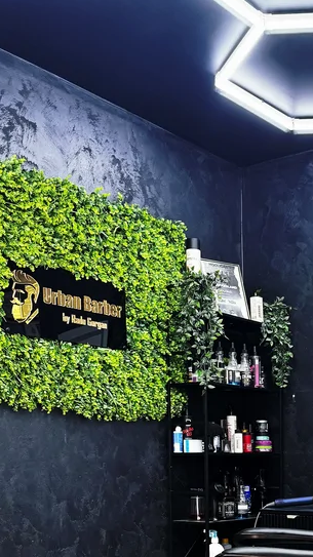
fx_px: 768
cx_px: 329
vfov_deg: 37.2
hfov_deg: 22.0
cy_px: 504
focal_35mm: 52
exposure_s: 1/100
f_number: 1.78
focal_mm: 6.76
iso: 100
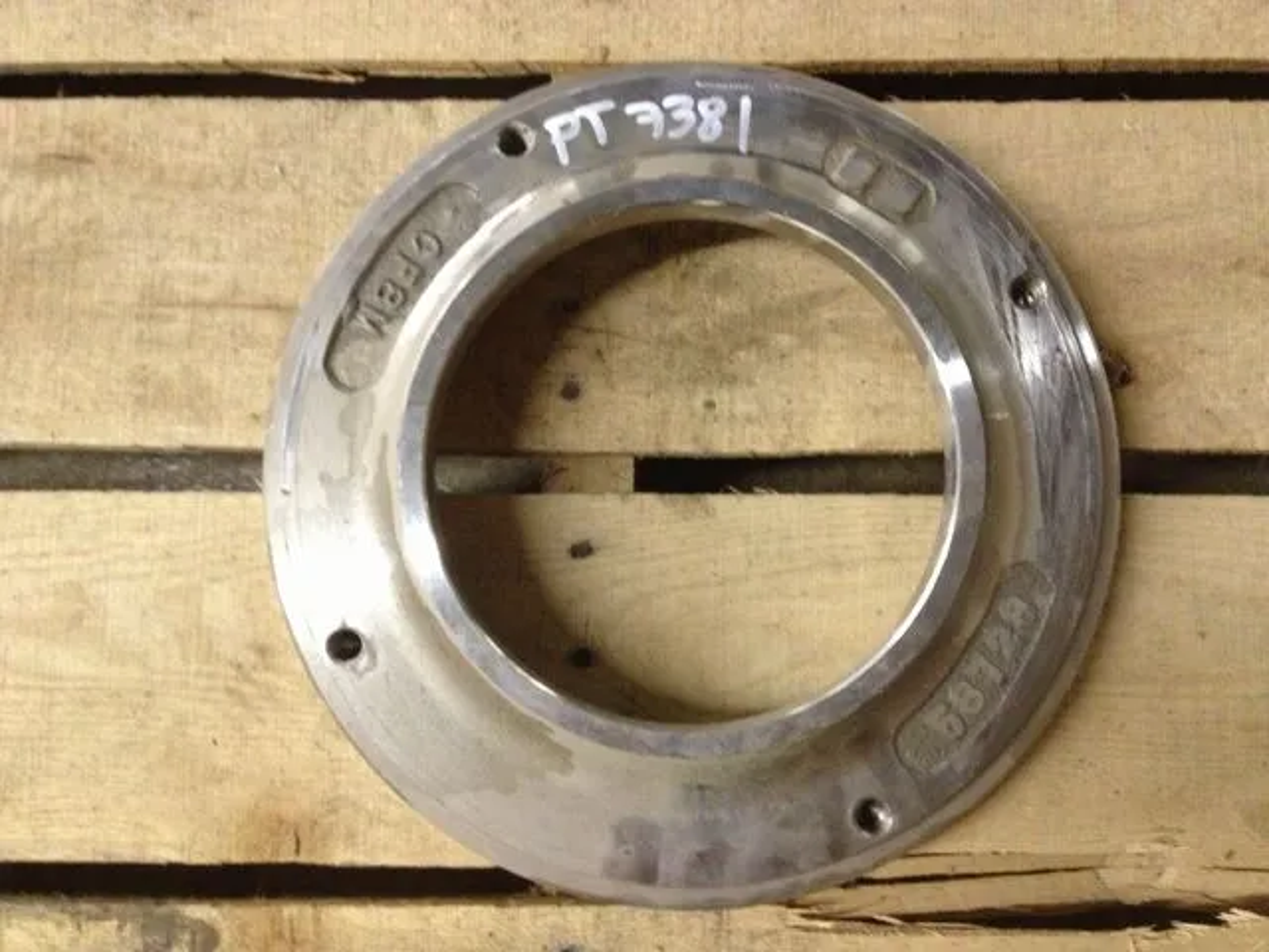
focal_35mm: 35
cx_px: 634
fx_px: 1283
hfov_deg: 52.6
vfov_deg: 40.7
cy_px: 476
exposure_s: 1/15
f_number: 2.4
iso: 400
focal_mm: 4.28
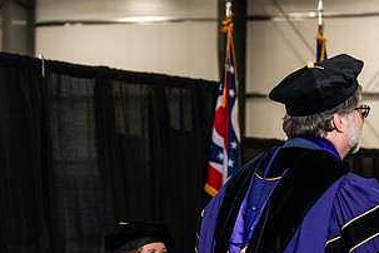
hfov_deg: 15.1
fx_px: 1411
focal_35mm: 134
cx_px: 346
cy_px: 230
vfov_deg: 10.2
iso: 1250
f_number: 4.5
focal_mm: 70
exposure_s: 1/200
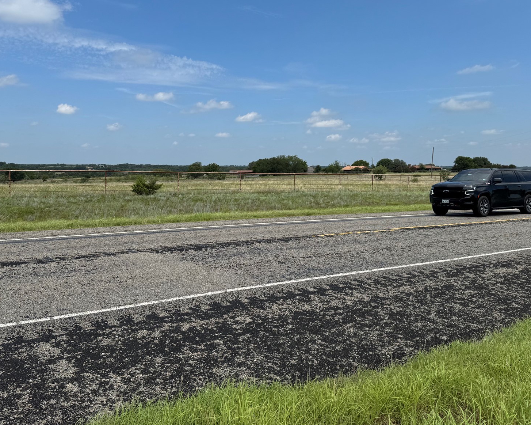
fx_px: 519
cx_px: 249
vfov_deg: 44.4
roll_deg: -0.7
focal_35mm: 33
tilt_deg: -3.6
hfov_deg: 54.2
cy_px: 178
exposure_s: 1/5814
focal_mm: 6.76
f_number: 1.78
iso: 80
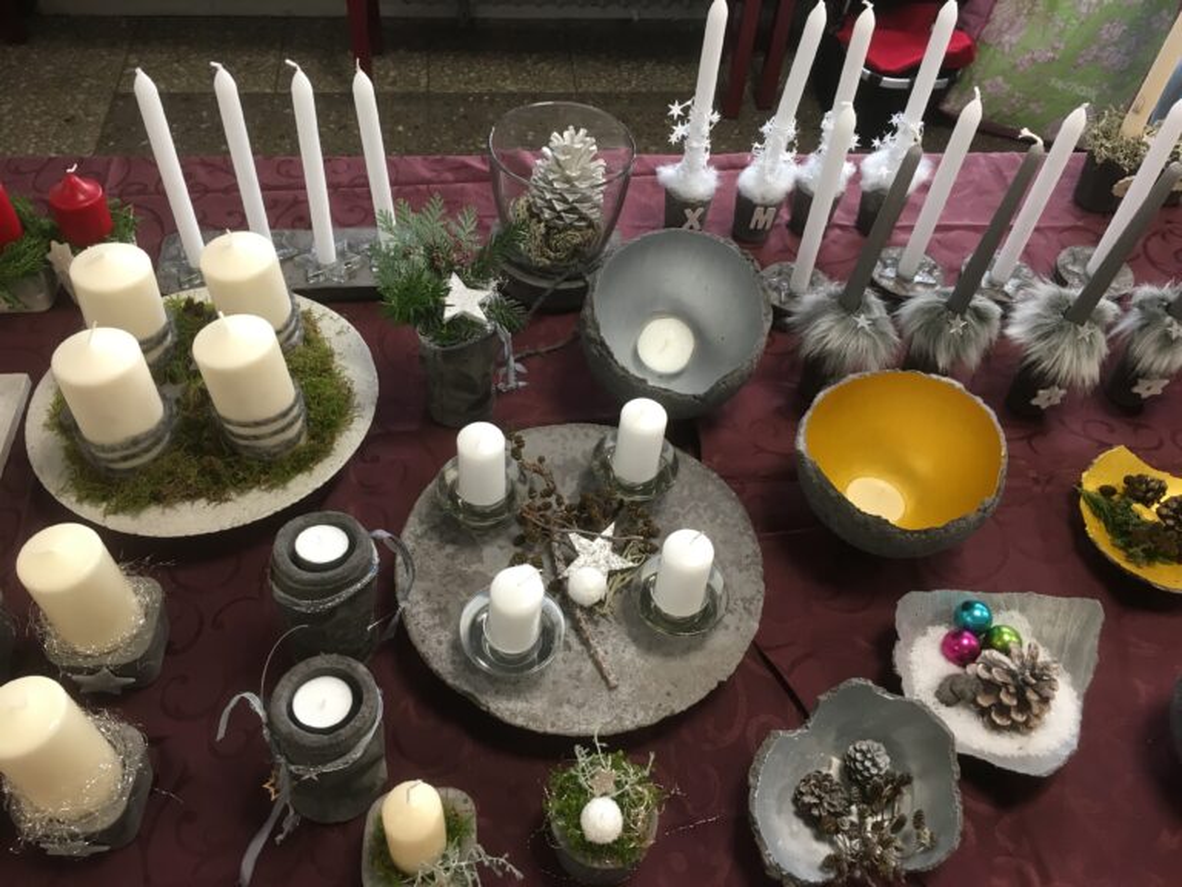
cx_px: 591
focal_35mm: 29
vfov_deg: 48.2
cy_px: 444
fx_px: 990
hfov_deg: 61.7
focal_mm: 4.15
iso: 100
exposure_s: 1/33
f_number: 2.2
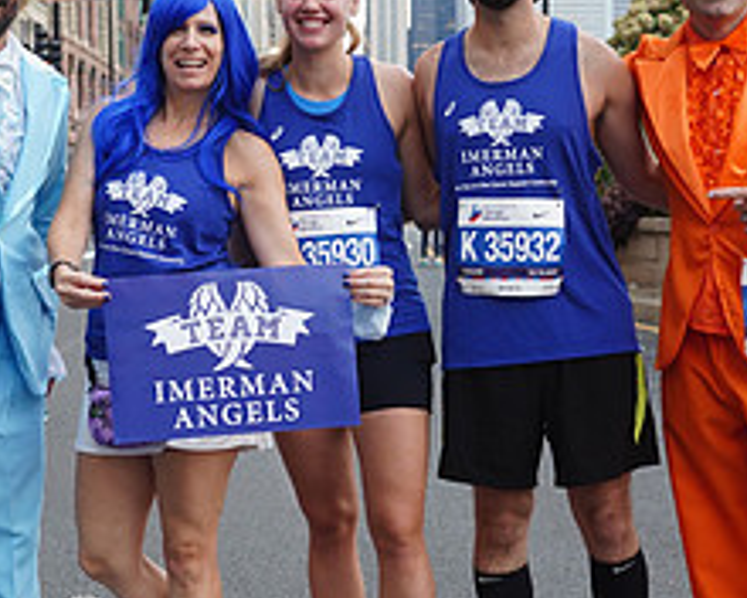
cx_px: 316
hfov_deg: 22.7
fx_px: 1857
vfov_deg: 18.3
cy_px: 369
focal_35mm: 84
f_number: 4.5
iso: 500
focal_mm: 34
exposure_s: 1/80
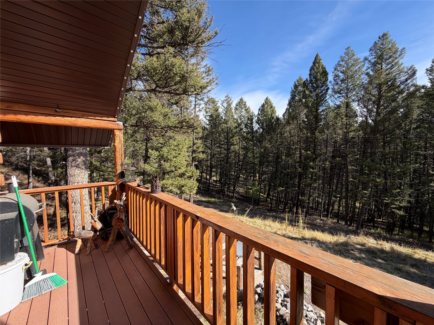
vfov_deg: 85.7
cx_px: 217
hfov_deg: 102.1
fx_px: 176
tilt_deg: -2.9
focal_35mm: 14
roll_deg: +1.6
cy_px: 162
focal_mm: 2.22
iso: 40
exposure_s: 1/502
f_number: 2.2
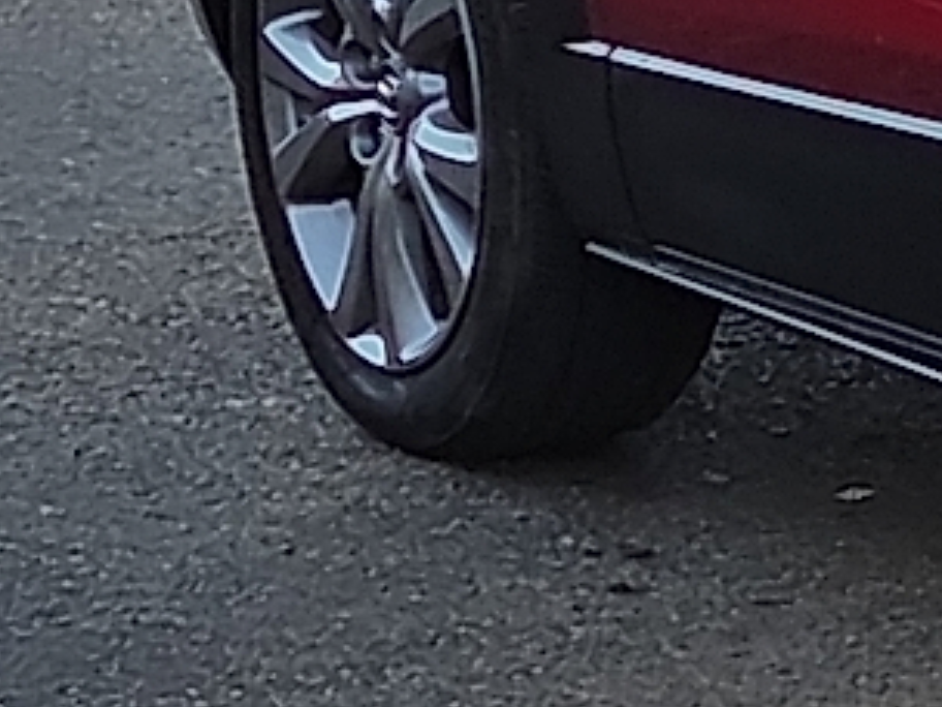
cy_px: -133
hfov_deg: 7.7
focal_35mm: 237
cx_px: 2420
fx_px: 6449
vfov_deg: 6.2
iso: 25
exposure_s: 1/769
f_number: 1.8
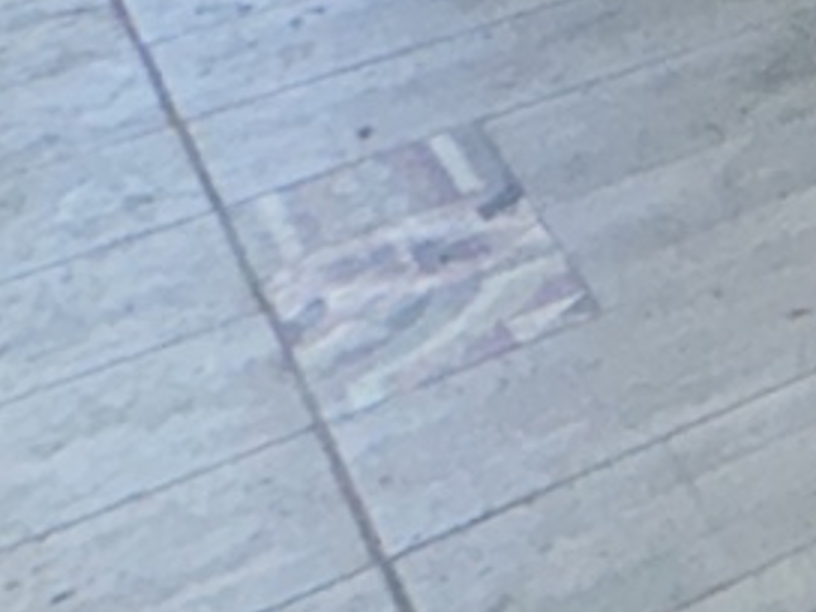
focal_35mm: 99
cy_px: -1113
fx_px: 2334
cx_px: 2874
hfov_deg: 9.5
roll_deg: +1.6
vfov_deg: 11.0
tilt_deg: -4.1
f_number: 2.2
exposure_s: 1/84
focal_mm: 2.22
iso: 80
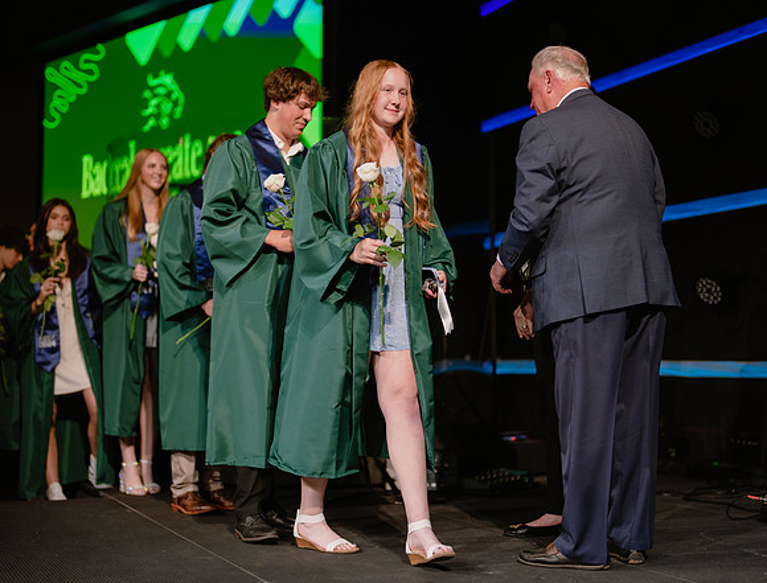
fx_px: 1224
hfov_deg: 34.8
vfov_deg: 26.8
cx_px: 384
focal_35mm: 55
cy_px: 292
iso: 640
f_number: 1.2
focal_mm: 50
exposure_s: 1/320
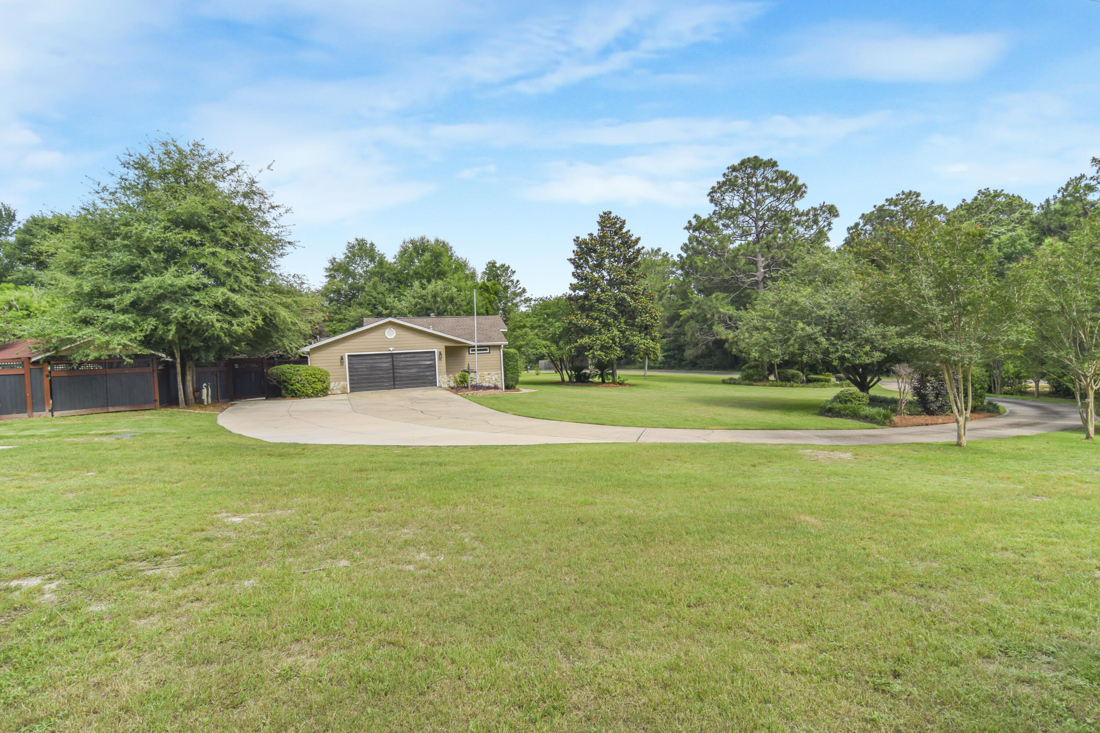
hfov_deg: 95.0
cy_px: 366
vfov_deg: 72.1
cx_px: 550
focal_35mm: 16
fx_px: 504
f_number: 9
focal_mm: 11
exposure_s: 1/320
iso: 200
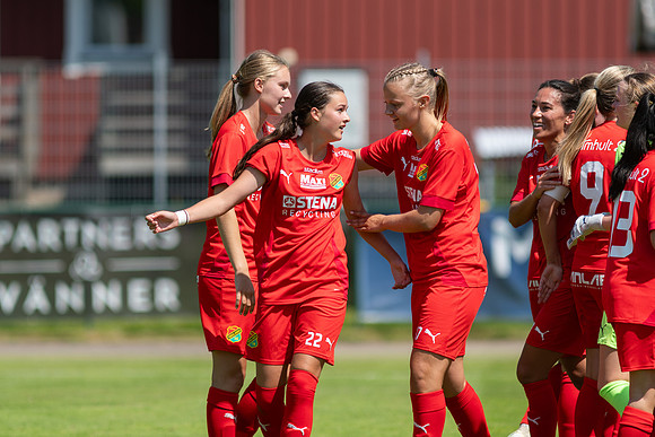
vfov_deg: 3.1
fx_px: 8189
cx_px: 328
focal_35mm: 450
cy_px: 218
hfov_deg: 4.6
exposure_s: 1/2000
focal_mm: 300
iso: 100
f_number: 3.2
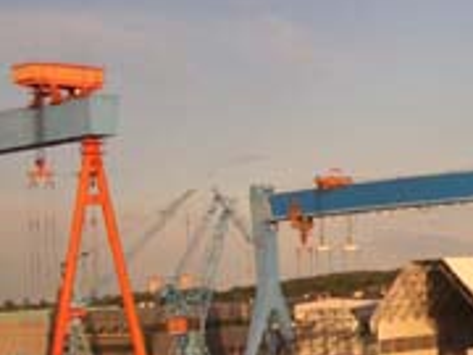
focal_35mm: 107
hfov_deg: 17.3
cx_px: 615
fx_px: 1462
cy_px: 143
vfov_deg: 13.8
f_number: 4.3
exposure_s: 1/500
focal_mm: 5.8
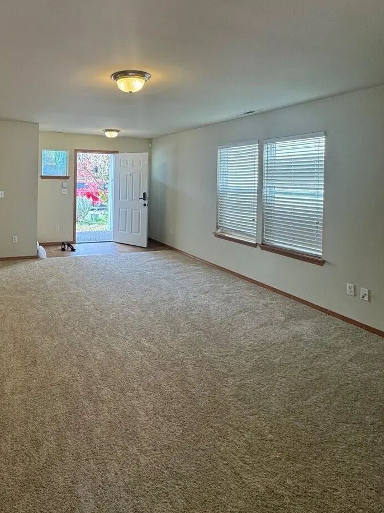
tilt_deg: -0.8
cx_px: 107
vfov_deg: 74.4
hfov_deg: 58.6
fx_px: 325
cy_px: 179
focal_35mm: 22
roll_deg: -0.7
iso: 100
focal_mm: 2.22
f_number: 2.2
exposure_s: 1/120
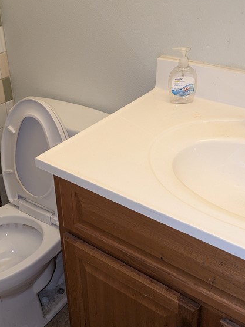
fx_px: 434
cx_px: 88
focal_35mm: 46
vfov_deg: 41.1
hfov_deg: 31.4
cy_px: 142
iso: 442
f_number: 1.89
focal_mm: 5.43
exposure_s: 1/40
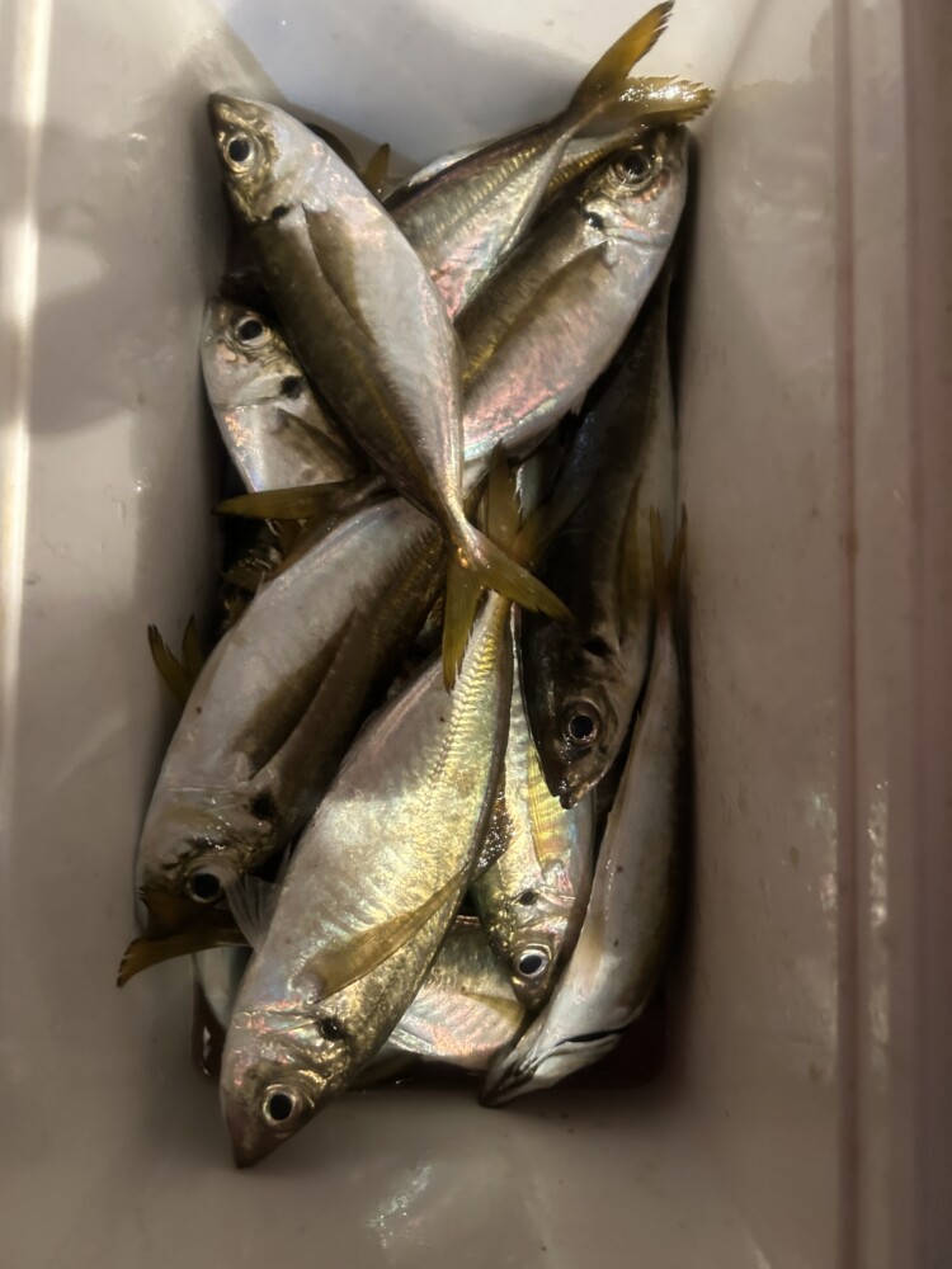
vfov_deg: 67.3
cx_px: 476
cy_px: 634
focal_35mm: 26
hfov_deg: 53.1
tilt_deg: -84.2
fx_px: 953
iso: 640
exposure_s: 1/40
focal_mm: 5.7
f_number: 1.5
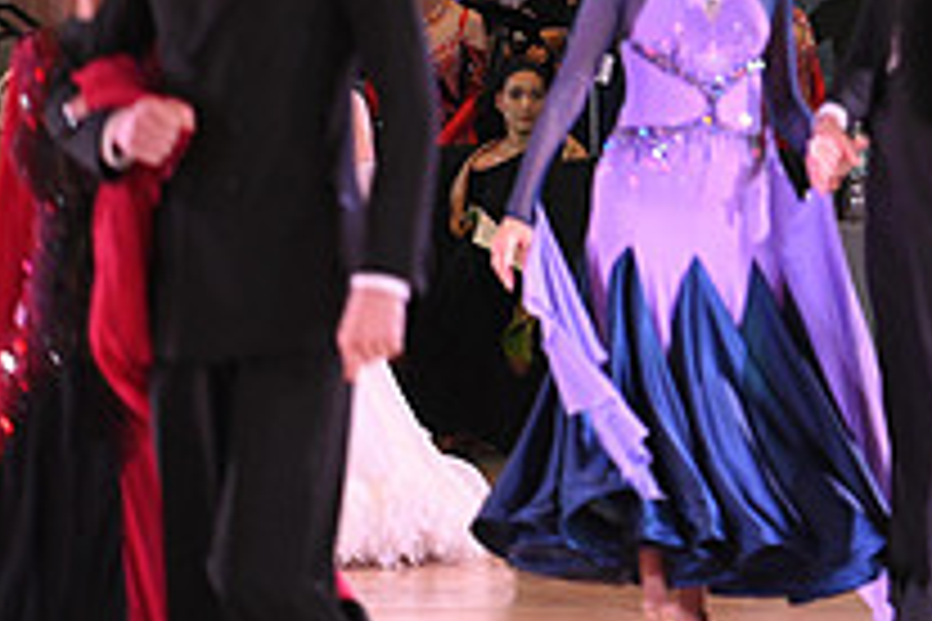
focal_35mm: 365
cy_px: -214
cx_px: 1225
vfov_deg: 3.8
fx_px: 9449
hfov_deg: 5.6
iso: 1600
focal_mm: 130
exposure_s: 1/200
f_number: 4.5
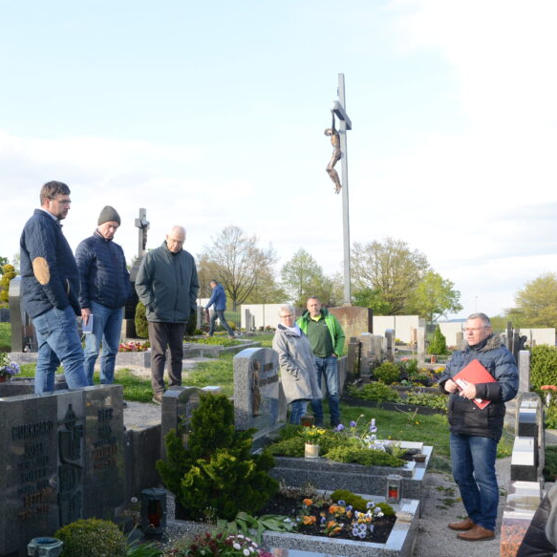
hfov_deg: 39.2
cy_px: 371
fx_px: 765
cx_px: 156
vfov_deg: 39.6
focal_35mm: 42
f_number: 9
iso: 1000
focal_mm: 24
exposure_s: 1/320
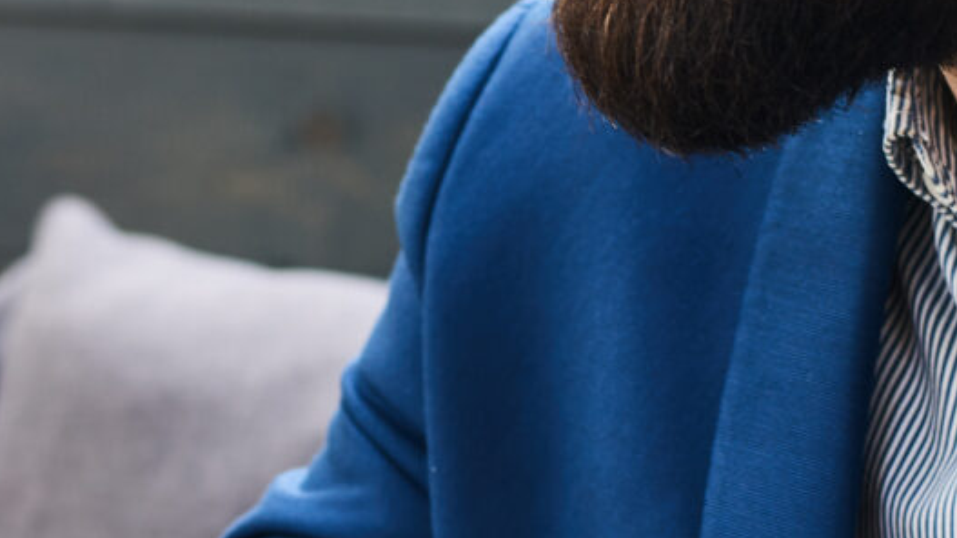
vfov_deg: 2.8
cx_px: 65
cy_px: 132
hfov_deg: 5.0
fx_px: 10984
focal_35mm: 433
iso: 100
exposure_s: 1/80
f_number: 3.2
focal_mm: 85
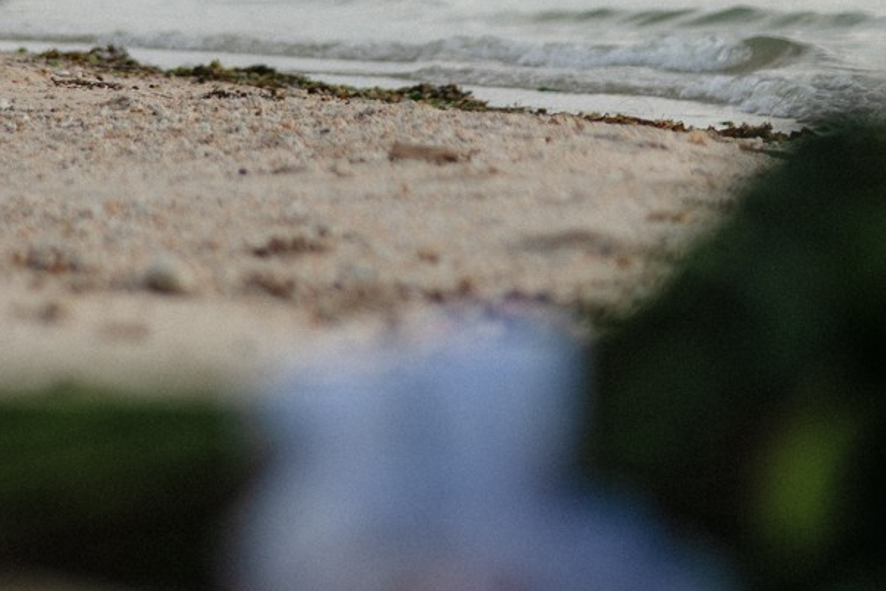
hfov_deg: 10.4
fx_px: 4873
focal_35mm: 198
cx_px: 418
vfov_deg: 6.8
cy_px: -265
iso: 320
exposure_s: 1/400
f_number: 2
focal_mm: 50
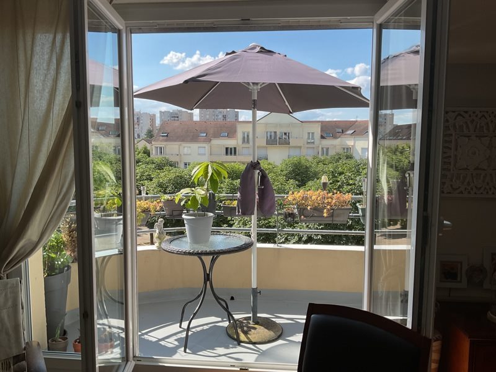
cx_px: 248
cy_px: 186
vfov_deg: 48.2
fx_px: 416
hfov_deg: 61.7
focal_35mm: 29
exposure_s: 1/912
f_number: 1.8
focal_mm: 3
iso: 16
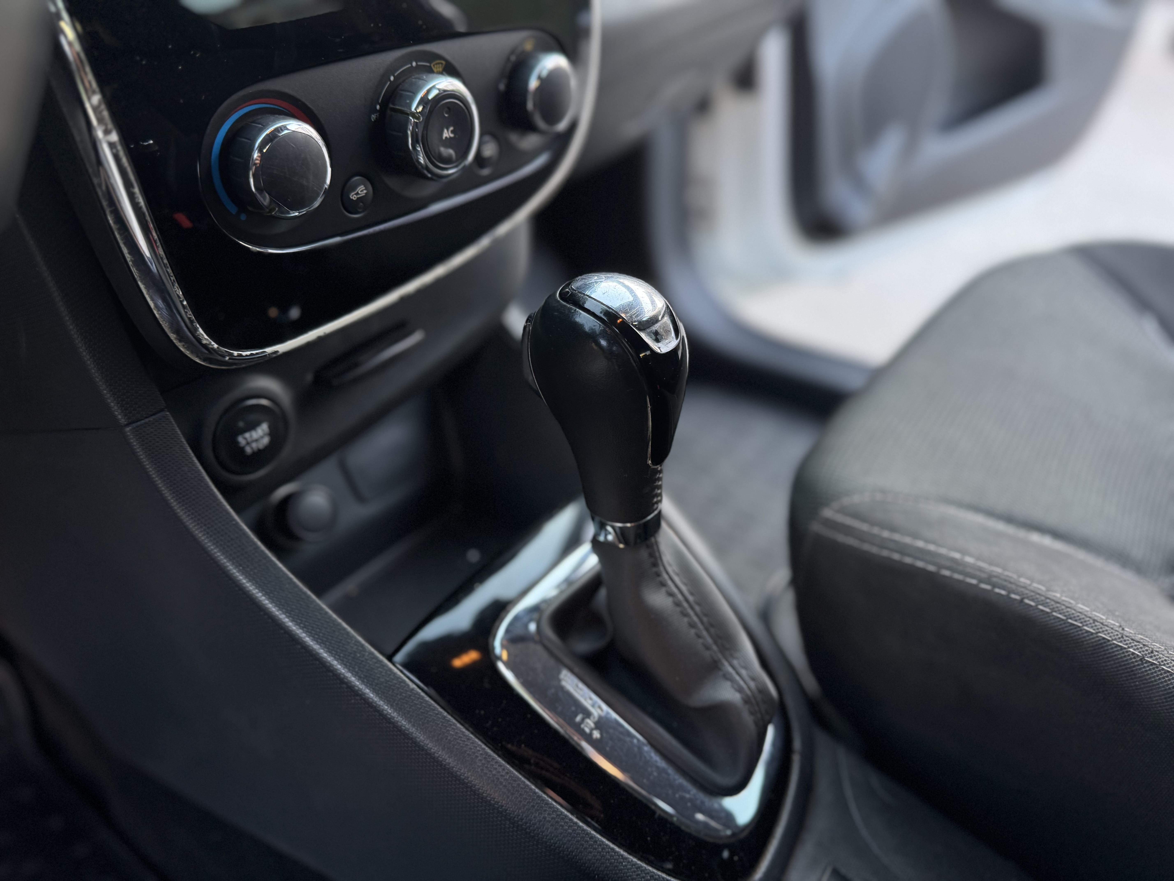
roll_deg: -4.3
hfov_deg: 71.6
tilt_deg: -35.7
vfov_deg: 56.8
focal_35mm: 24
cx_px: 587
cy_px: 440
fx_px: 814
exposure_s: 1/121
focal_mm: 6.76
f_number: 1.78
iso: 200
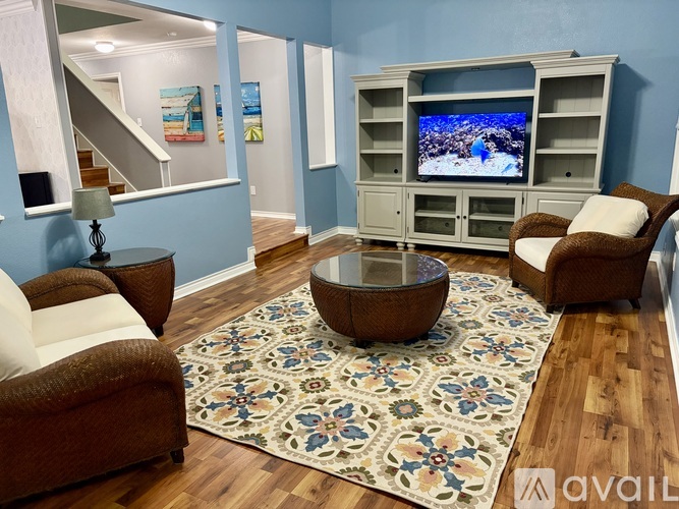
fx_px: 510
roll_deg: +1.4
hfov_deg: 67.3
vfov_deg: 53.0
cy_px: 254
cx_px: 340
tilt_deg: -14.0
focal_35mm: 26
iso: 400
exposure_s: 1/40
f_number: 1.6
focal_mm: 5.96
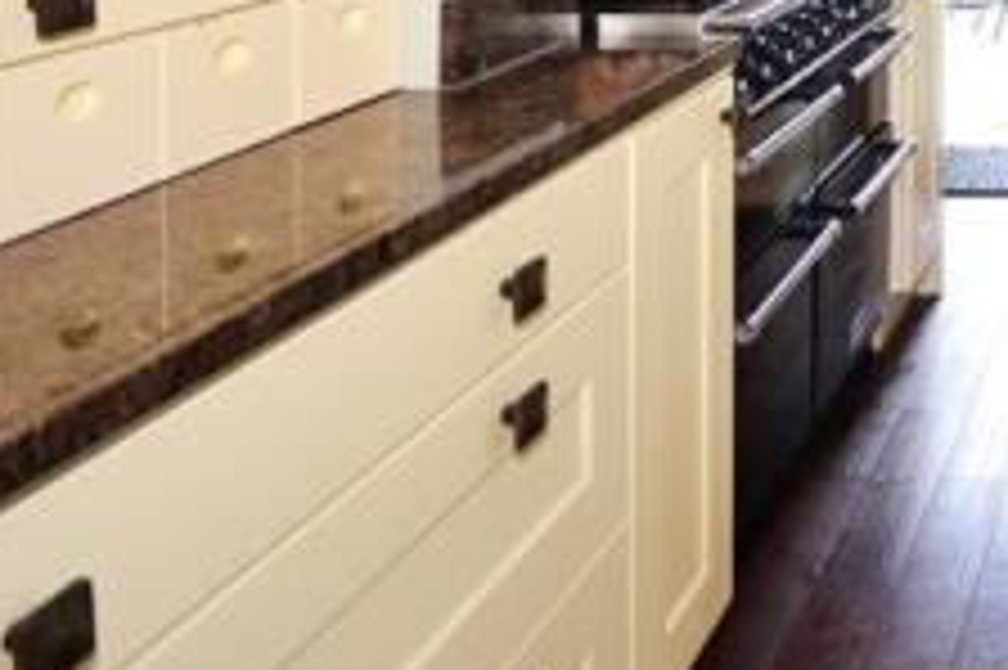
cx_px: 1242
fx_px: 1231
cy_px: -227
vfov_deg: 25.6
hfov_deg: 34.5
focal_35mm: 44
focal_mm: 10
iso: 200
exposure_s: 1/60
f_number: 5
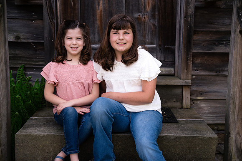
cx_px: 123
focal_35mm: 56
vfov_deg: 24.2
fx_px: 376
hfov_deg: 35.6
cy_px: 80
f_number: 2.8
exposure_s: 1/1000
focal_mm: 54
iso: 100
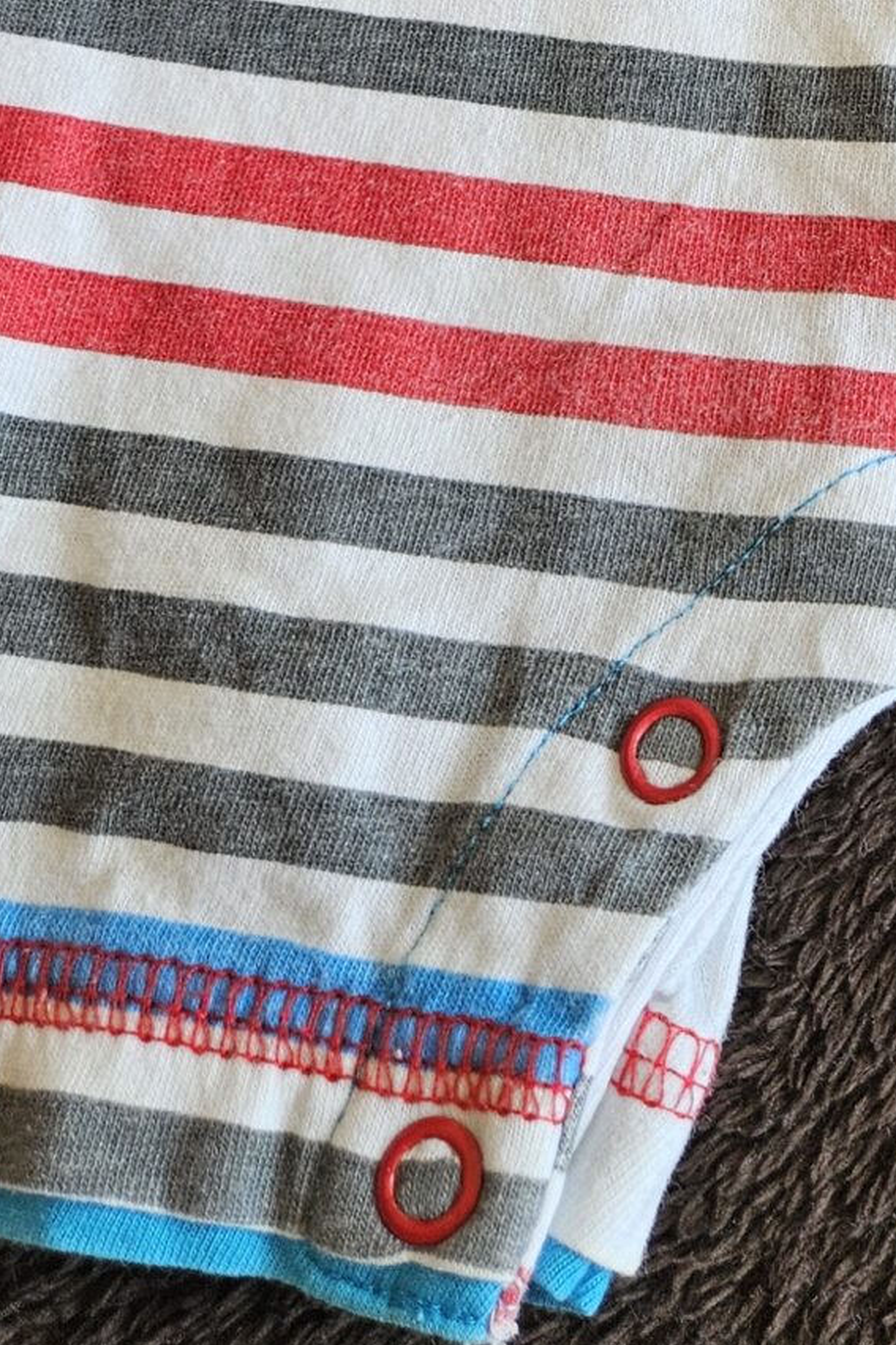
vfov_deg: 24.5
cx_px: 1021
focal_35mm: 72
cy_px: -405
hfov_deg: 18.1
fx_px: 2689
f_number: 1.8
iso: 50
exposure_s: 1/100
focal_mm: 5.4
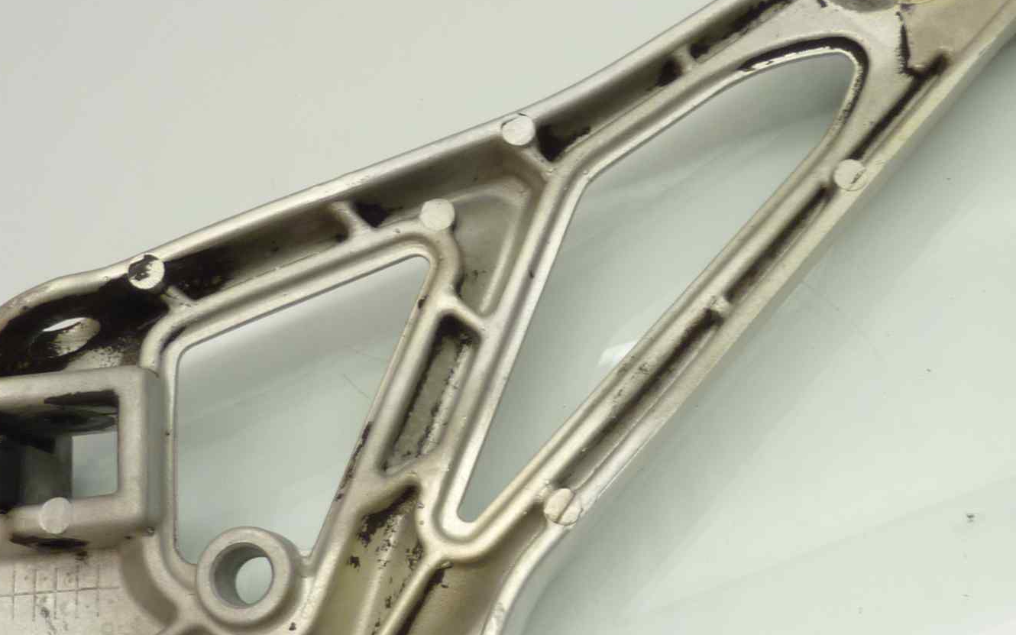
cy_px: 355
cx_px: 637
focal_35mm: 51
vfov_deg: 25.3
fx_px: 1412
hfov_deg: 39.3
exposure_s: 1/20
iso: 80
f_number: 3.3
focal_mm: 4.1
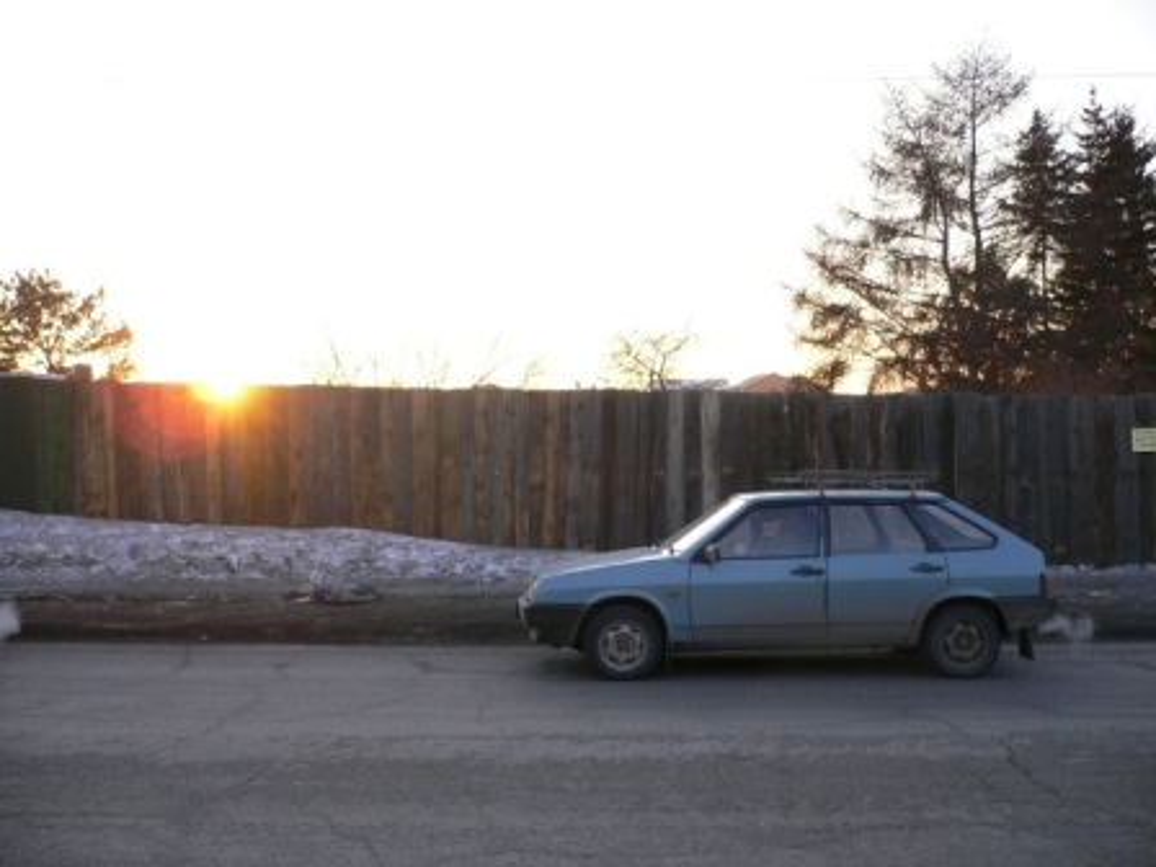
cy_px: 434
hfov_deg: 52.6
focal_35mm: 35
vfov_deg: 40.7
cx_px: 578
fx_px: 1169
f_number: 2.8
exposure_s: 1/100
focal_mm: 5.8
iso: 100
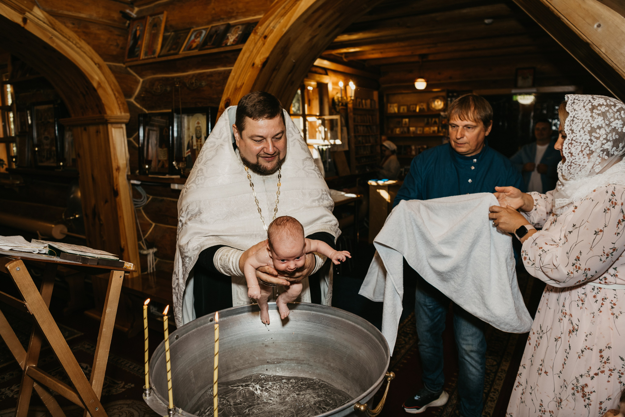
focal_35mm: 24
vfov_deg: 53.1
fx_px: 417
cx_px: 312
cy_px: 208
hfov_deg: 73.7
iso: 250
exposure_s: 1/160
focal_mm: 24
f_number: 3.5
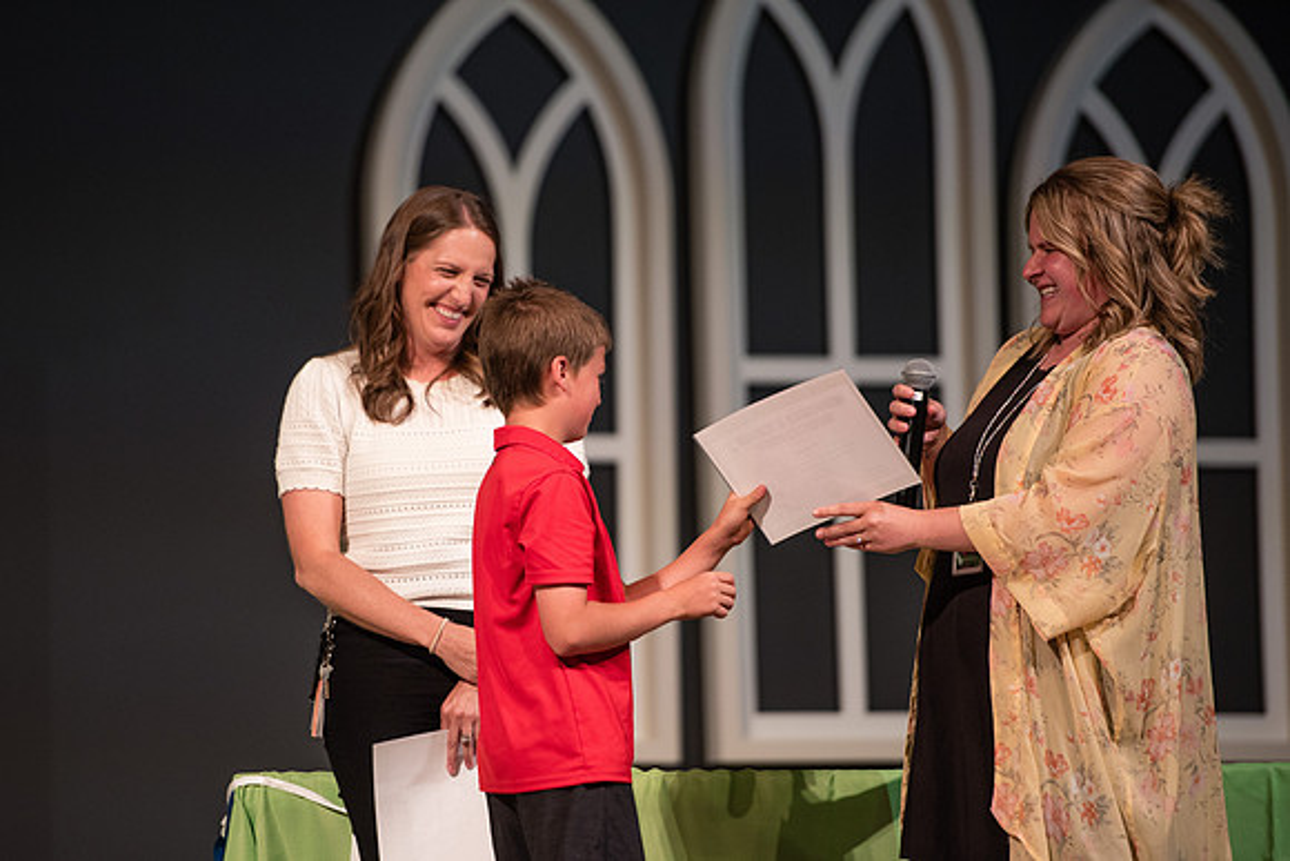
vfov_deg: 6.0
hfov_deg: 9.0
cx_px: 565
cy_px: 484
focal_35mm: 229
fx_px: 8221
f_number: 2.8
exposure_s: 1/250
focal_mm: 200
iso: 800
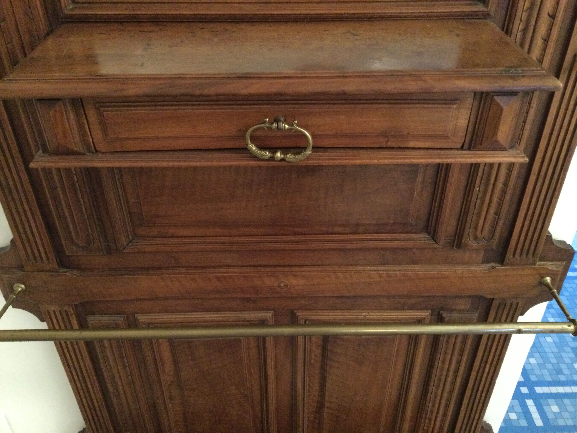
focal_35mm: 31
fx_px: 517
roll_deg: -1.2
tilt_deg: -36.1
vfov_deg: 45.4
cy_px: 216
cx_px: 288
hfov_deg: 58.4
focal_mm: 3.3
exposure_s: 1/17
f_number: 2.4
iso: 640
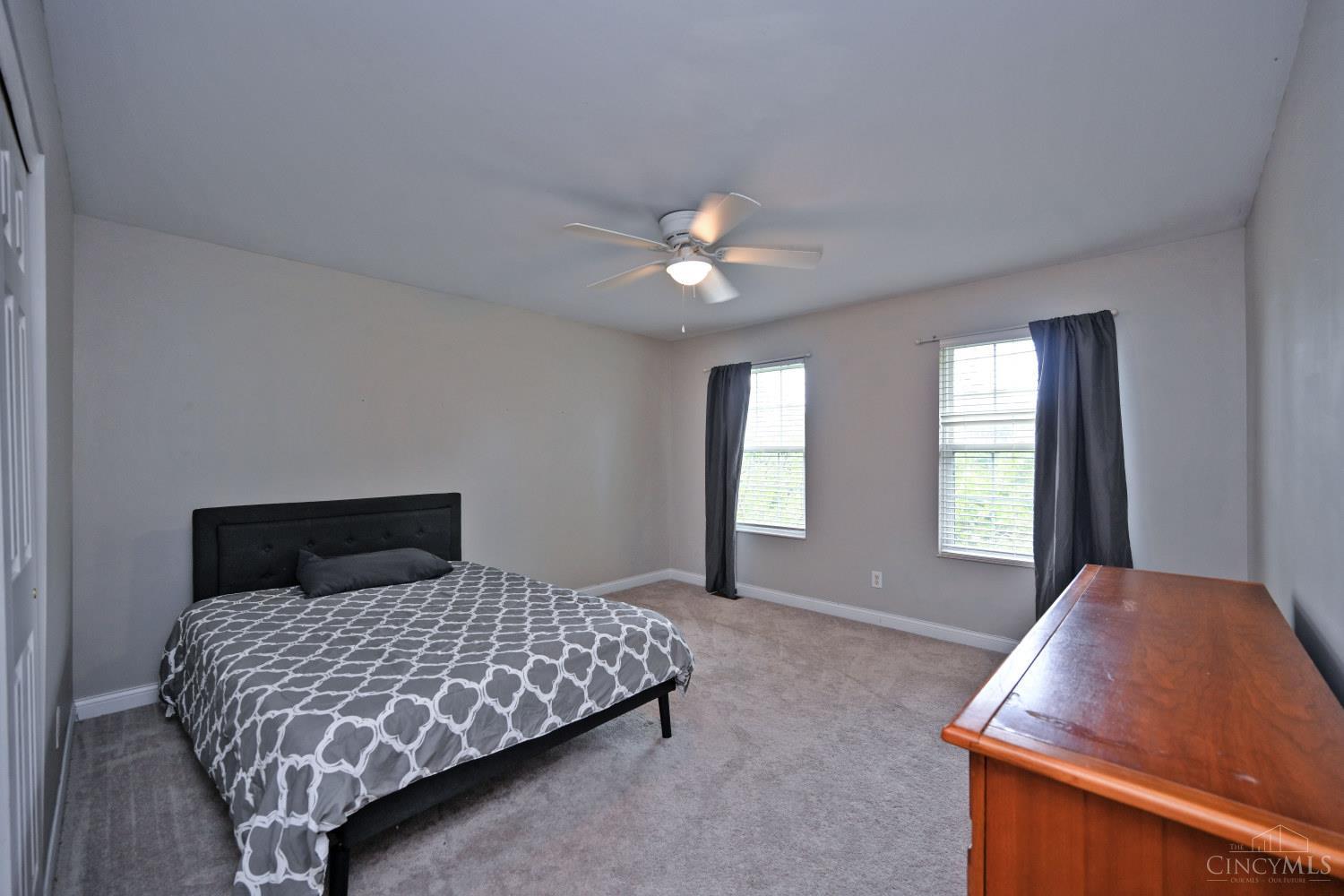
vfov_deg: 81.2
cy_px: 448
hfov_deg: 104.3
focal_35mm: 14
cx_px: 672
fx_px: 523
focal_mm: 14
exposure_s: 1/60
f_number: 4
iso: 280
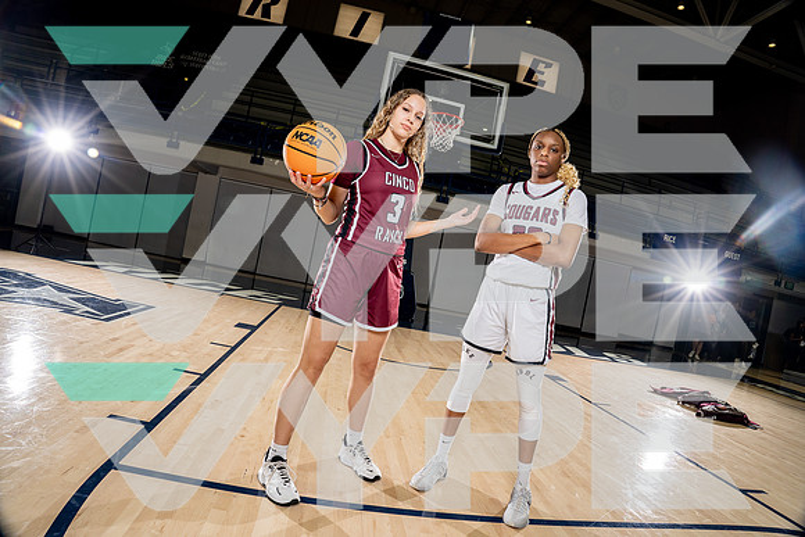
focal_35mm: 20
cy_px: 268
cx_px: 402
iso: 640
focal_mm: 20
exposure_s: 1/250
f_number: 8
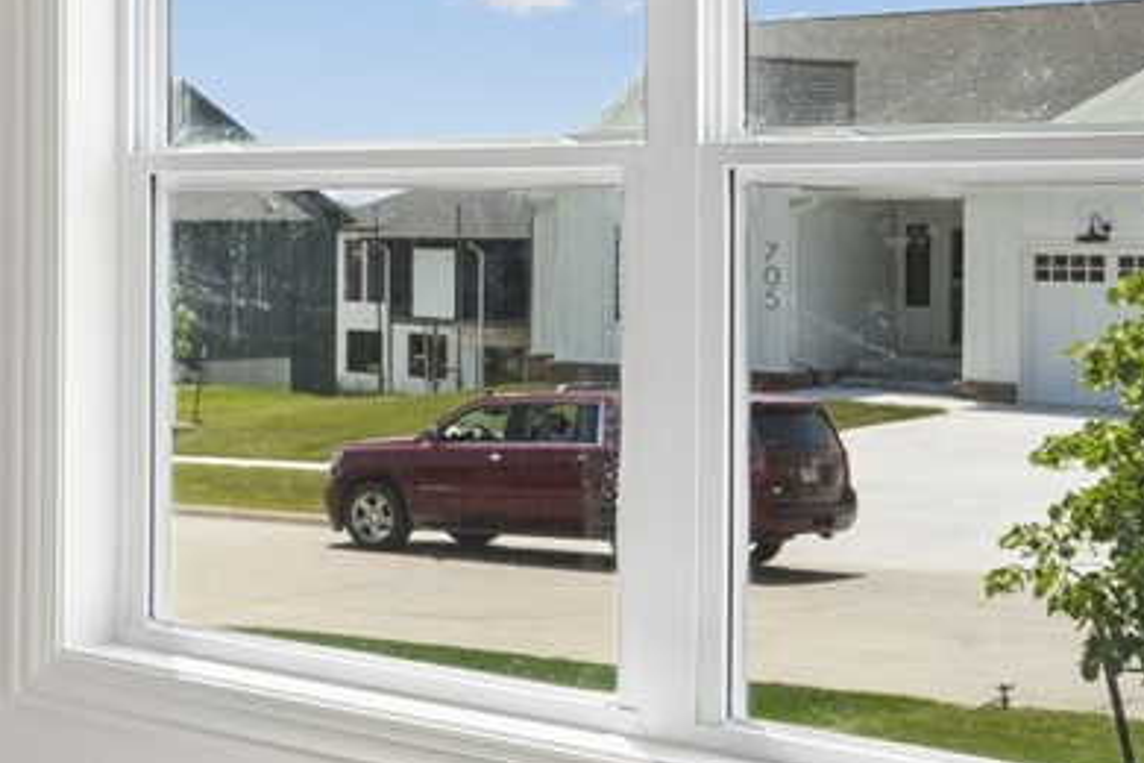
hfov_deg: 22.1
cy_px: 233
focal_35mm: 74
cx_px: -617
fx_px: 2351
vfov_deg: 18.4
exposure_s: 1/320
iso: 800
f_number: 9
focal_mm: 17
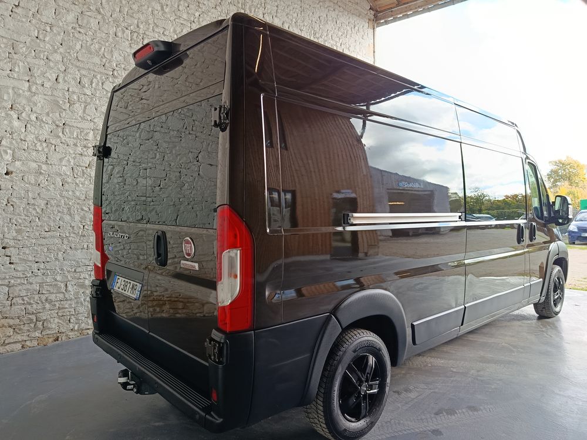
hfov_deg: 71.6
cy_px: 220
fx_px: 407
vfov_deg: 56.8
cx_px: 294
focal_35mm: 24
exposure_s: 1/100
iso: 121
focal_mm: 5.24
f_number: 1.7
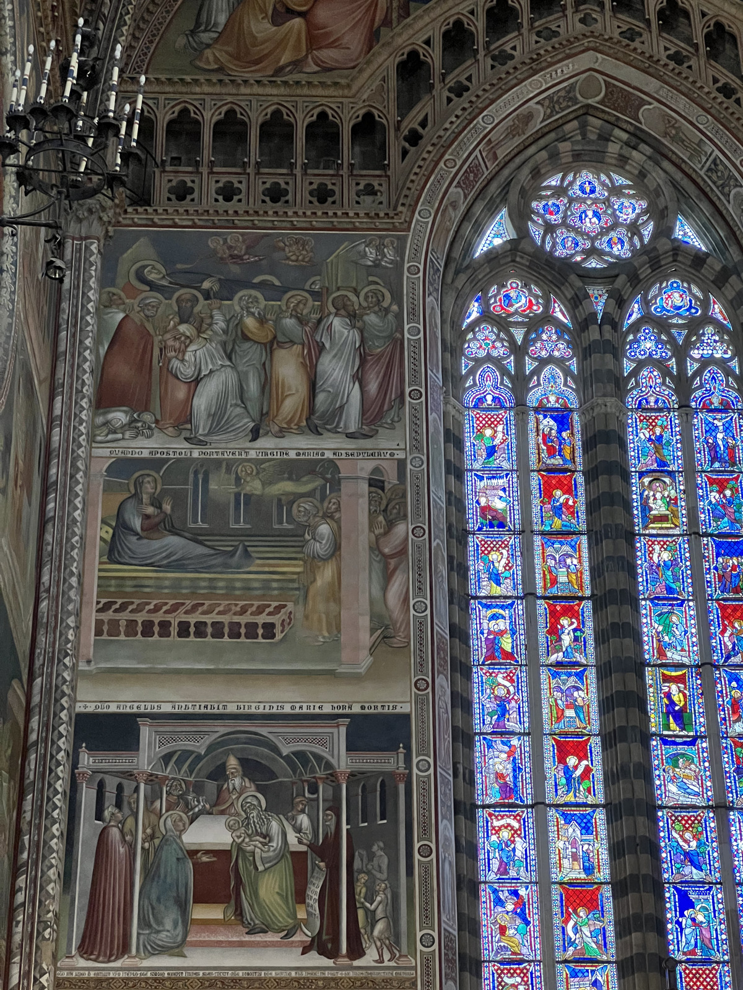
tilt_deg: +29.0
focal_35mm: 77
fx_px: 2204
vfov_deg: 25.3
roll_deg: +0.2
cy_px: 495
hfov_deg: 19.1
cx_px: 372
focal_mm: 9
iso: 800
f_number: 2.8
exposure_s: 1/50
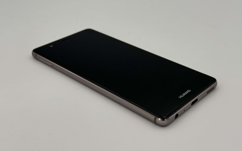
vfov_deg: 25.3
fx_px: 336
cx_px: 121
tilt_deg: -29.7
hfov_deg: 39.6
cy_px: 67
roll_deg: -1.2
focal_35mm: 51
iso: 64
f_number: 1.78
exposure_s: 1/1000
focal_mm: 6.76
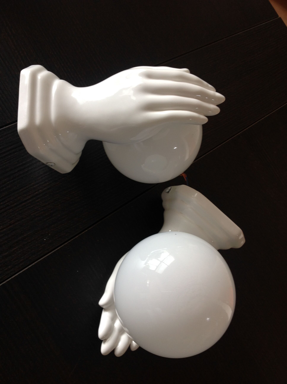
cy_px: 192
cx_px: 144
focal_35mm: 35
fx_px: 388
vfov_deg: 52.7
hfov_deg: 40.6
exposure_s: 1/17
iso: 50
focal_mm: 4.28
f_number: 2.4
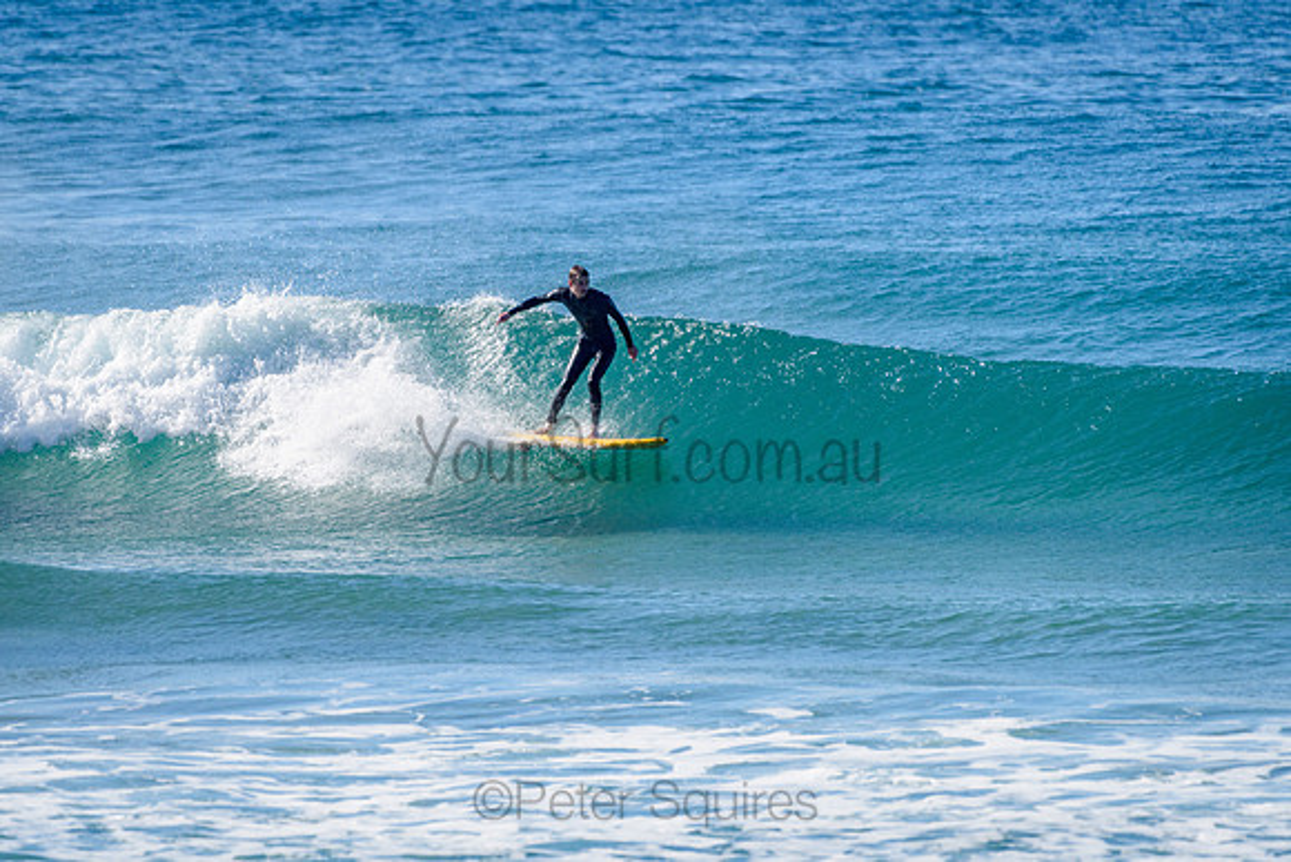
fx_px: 21996
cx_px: 563
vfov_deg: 2.2
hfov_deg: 3.4
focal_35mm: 613
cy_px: 420
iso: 320
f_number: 5.6
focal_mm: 500
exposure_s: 1/4000
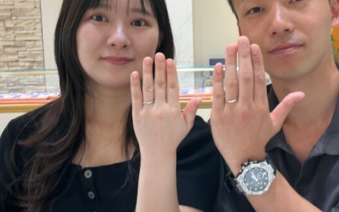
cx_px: 205
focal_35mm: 59
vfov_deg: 22.0
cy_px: 121
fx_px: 545
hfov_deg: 34.4
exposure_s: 1/60
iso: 80
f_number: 1.8
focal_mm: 3
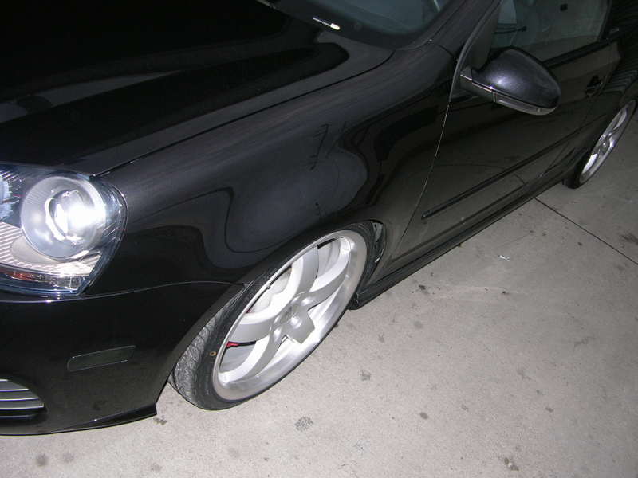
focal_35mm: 35
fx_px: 645
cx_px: 319
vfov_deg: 40.7
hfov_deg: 52.6
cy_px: 239
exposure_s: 1/60.1
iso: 100
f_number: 2.8
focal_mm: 8.9
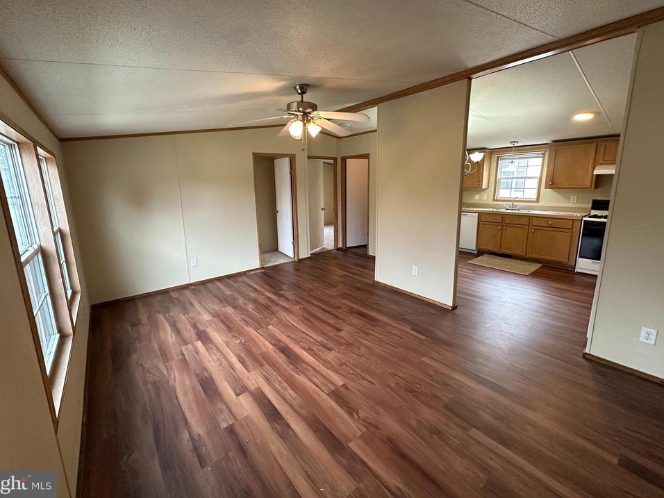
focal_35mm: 15
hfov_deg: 98.2
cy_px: 232
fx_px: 288
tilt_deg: -10.0
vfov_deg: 81.6
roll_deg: +0.6
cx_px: 326
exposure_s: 1/120
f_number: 2.2
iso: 320
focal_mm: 2.22
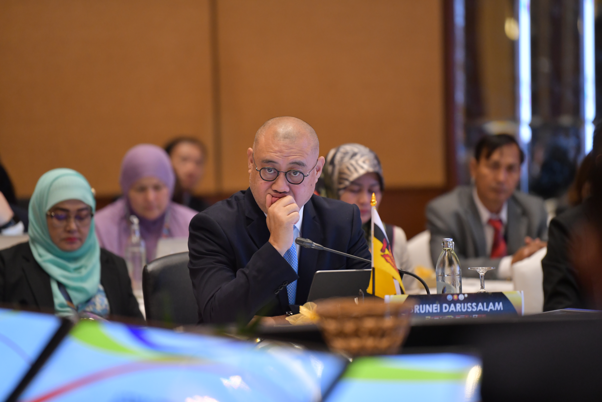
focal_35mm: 200
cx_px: 301
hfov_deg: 10.3
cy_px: 201
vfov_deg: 6.9
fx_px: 3344
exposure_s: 1/160
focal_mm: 200
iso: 2000
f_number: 2.8
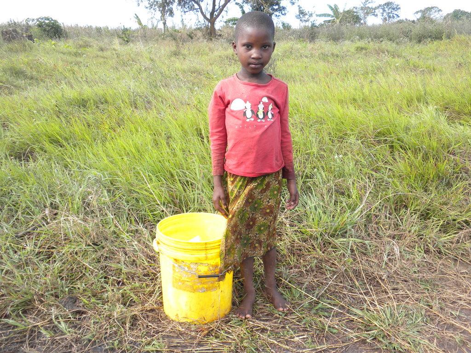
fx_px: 503
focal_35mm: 37
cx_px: 236
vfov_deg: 38.7
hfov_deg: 50.1
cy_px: 176
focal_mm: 6.6
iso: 64
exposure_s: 1/113
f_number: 3.5
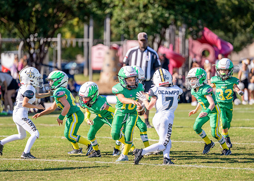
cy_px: 79
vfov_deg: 5.7
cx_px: 128
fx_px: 1821
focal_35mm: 252
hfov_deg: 8.0
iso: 250
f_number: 2.8
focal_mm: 200
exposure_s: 1/4000
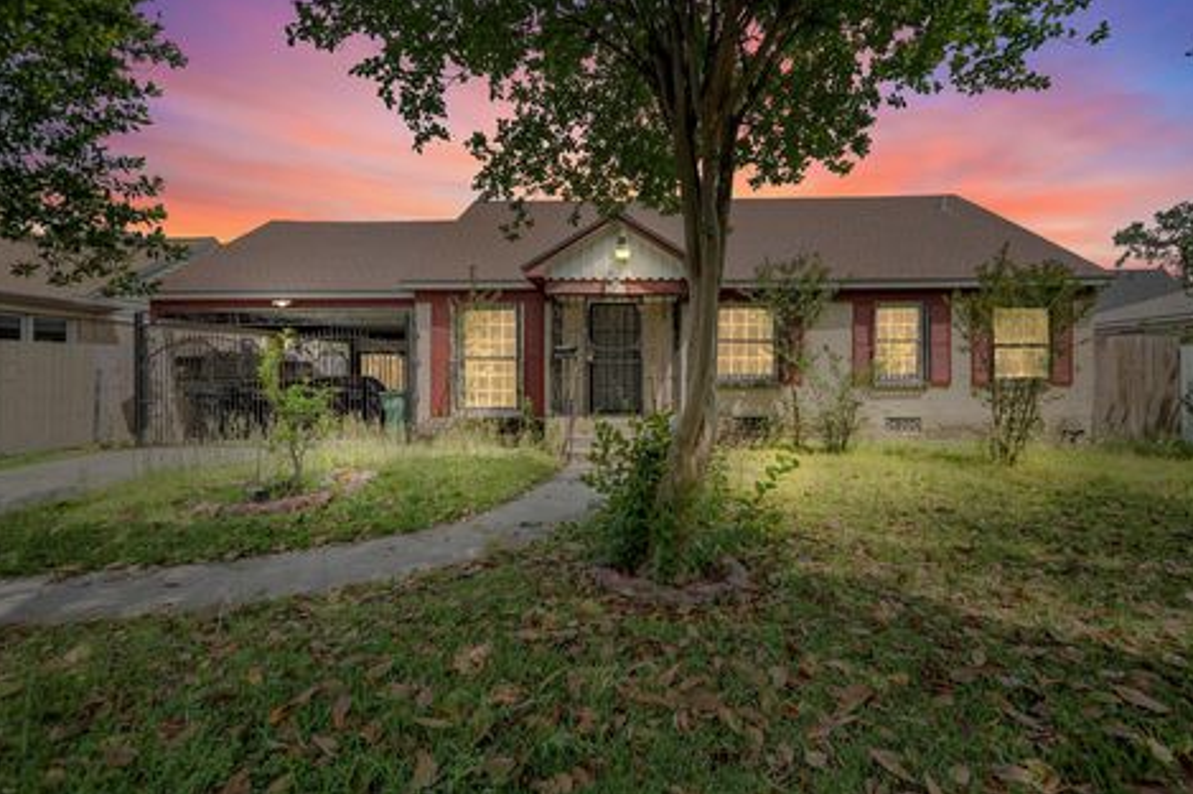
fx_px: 530
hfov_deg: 96.7
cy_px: 375
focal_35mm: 16
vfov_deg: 73.6
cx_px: 621
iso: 800
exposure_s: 1/800
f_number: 8
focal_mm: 15
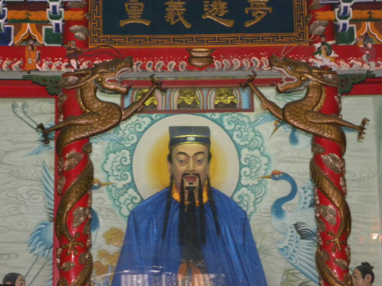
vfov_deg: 14.1
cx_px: 191
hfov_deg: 18.7
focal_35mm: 105
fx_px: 1159
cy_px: 143
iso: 565
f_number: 4
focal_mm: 18.8
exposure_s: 1/30
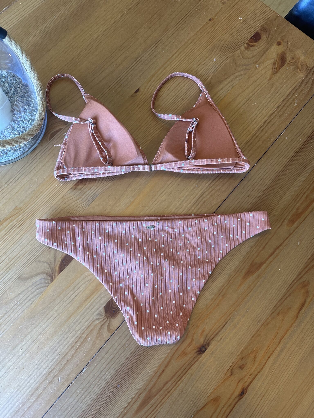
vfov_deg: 71.6
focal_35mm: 24
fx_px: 290
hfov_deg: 56.8
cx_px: 157
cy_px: 209
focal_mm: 6.86
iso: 160
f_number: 1.78
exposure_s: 1/60
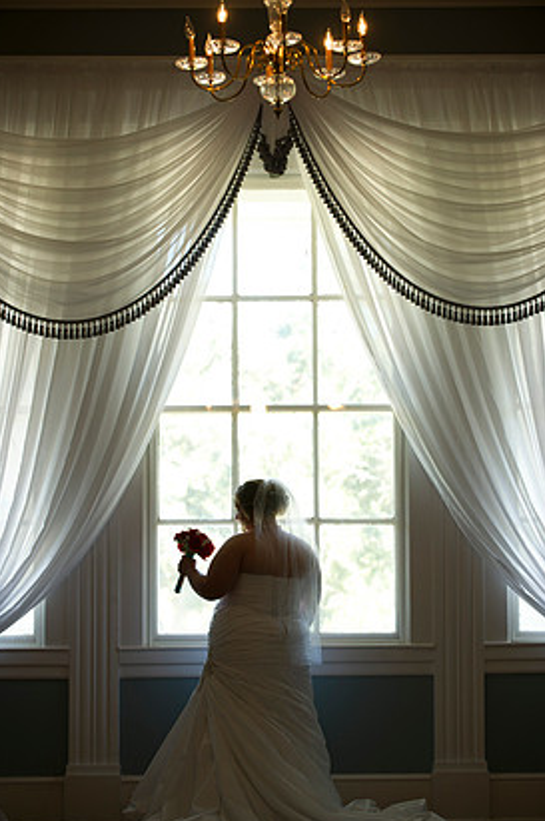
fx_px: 2618
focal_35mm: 115
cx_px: 274
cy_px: 431
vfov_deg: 17.8
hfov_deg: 11.9
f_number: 3.2
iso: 400
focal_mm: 105
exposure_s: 1/80
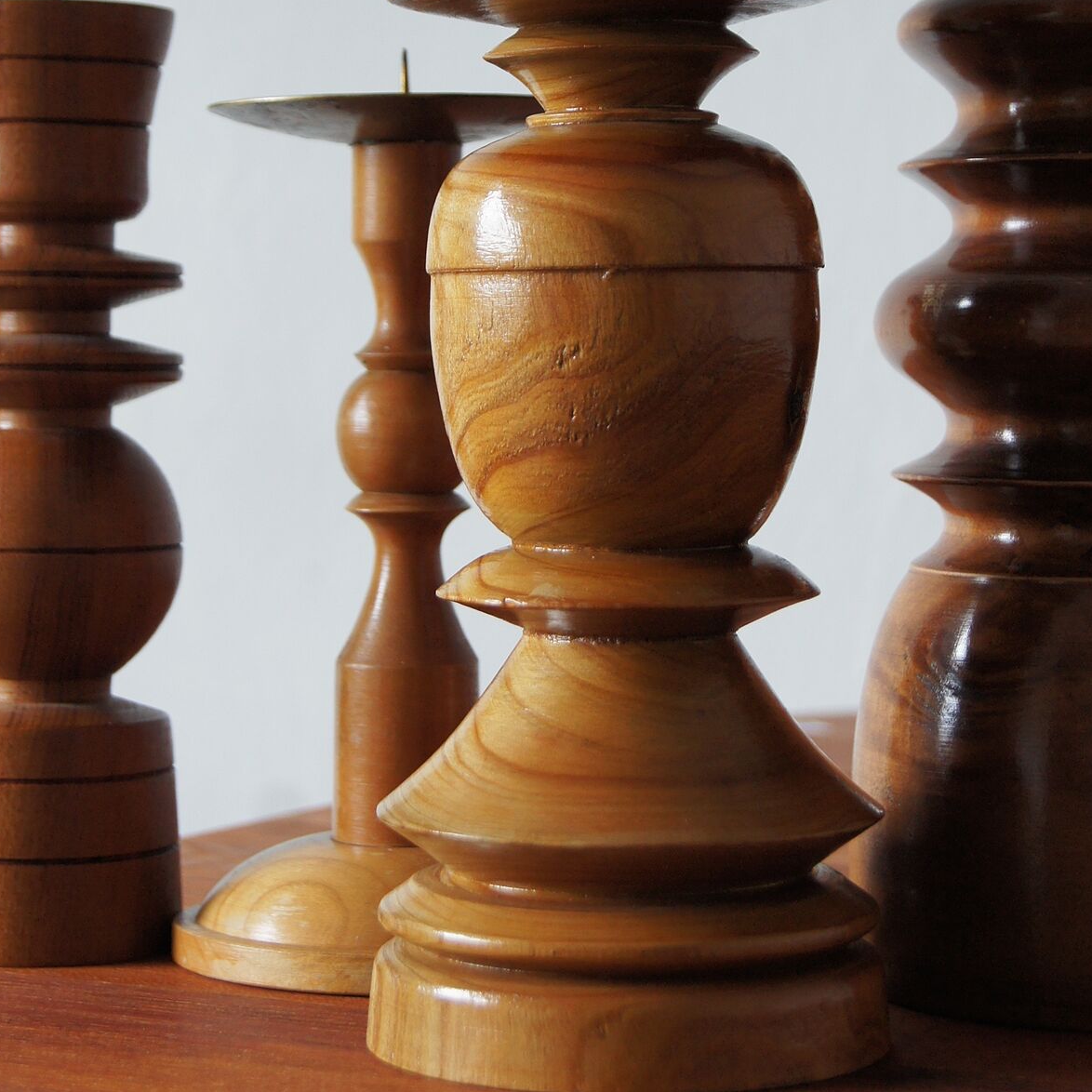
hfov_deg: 17.8
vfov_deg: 17.7
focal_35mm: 98
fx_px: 3488
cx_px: 524
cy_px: 268
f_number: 5.6
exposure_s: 1/40
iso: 400
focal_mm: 45
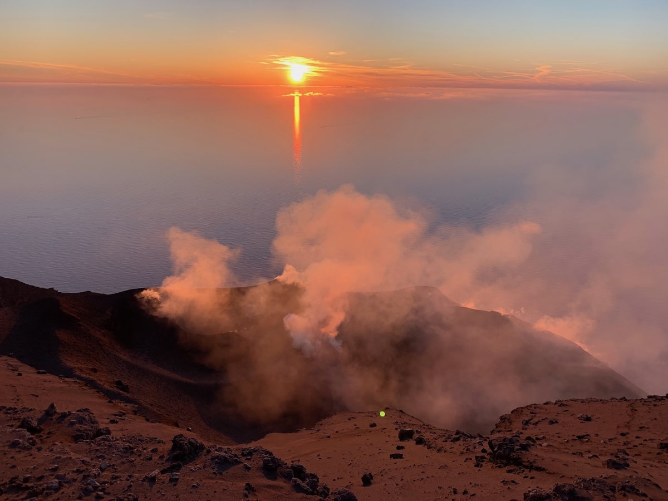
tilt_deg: -17.5
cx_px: 334
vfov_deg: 53.1
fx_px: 502
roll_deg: +0.6
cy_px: 250
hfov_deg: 67.3
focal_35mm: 26
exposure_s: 1/375
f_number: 1.8
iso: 25
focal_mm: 4.25
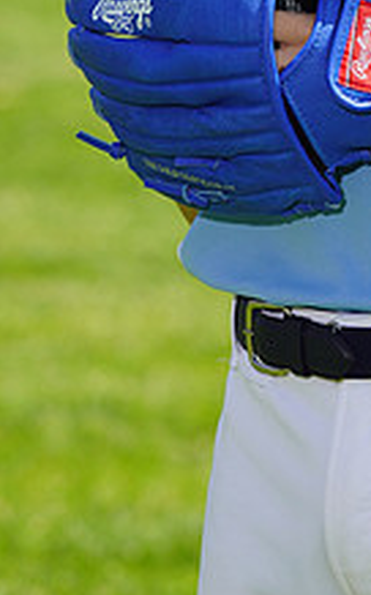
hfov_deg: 2.2
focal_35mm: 598
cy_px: -158
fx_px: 9687
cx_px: 436
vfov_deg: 3.5
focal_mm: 221
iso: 100
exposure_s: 1/200
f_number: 9
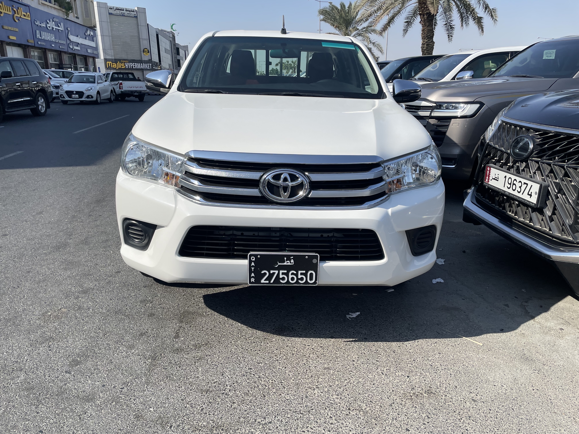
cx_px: 290
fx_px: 435
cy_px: 217
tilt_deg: -18.0
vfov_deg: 53.1
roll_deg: +0.5
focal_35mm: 26
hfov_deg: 67.3
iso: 32
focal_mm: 4.2
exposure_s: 1/4292
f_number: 1.6
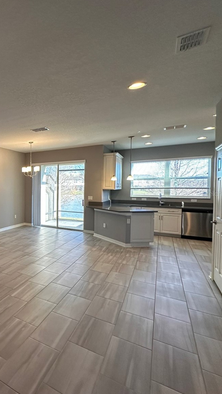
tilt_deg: -1.0
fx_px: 220
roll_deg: +0.4
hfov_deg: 40.2
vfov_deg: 83.8
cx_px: -37
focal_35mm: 21
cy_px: 193
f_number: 2.2
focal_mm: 2.22
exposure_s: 1/120
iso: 160
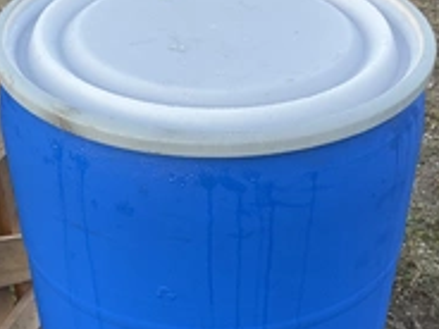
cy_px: 255
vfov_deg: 23.0
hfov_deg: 30.7
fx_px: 799
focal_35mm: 63
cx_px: 224
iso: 32
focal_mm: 3
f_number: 1.8
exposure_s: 1/122
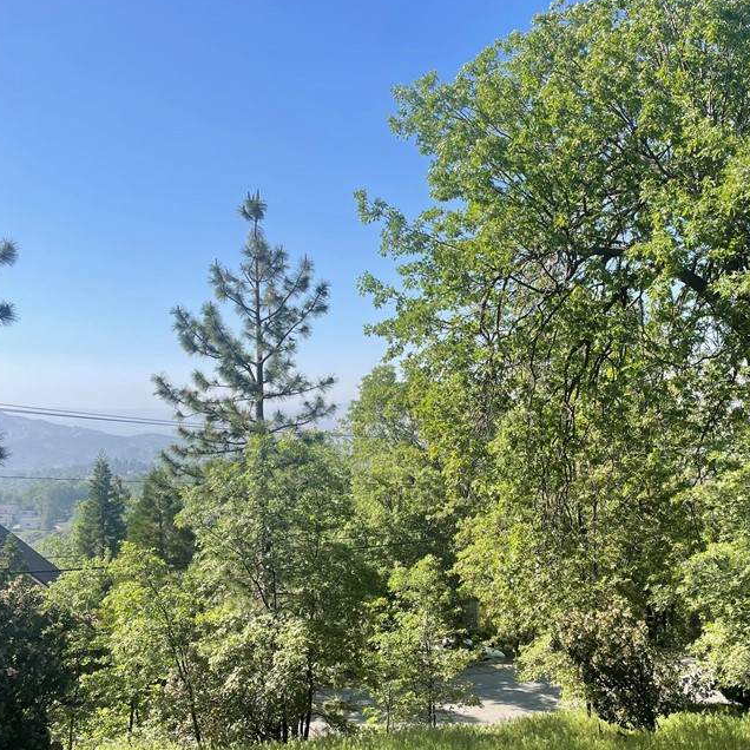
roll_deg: +1.2
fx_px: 907
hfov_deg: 44.3
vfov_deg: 44.8
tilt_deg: -1.8
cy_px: 420
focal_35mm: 37
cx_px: 494
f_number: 1.6
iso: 32
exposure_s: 1/2212
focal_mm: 4.2
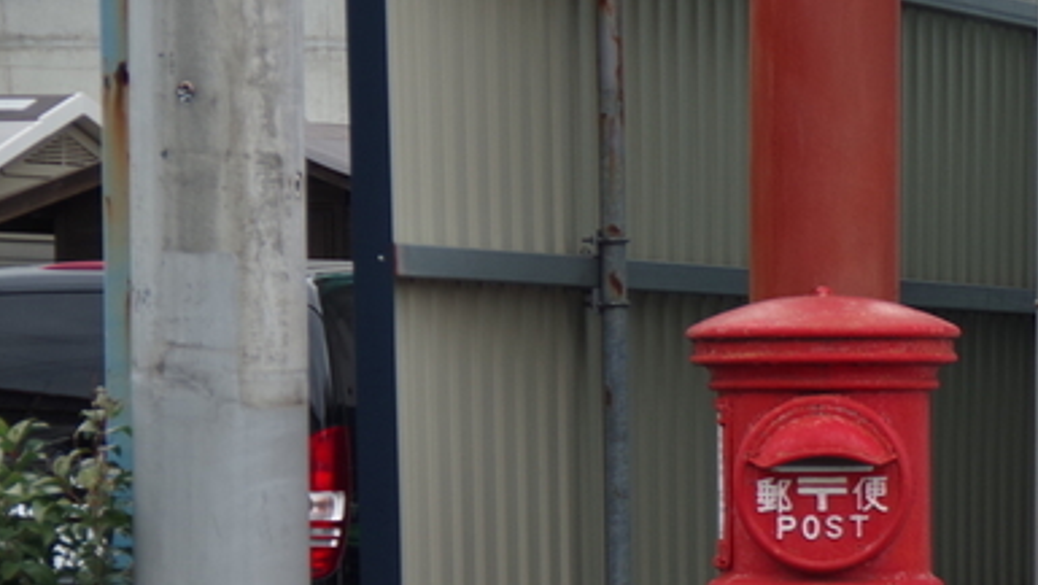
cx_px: 1326
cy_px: 675
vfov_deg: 4.3
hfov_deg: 7.5
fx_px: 7821
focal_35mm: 284
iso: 200
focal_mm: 68
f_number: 4.5
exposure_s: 1/125
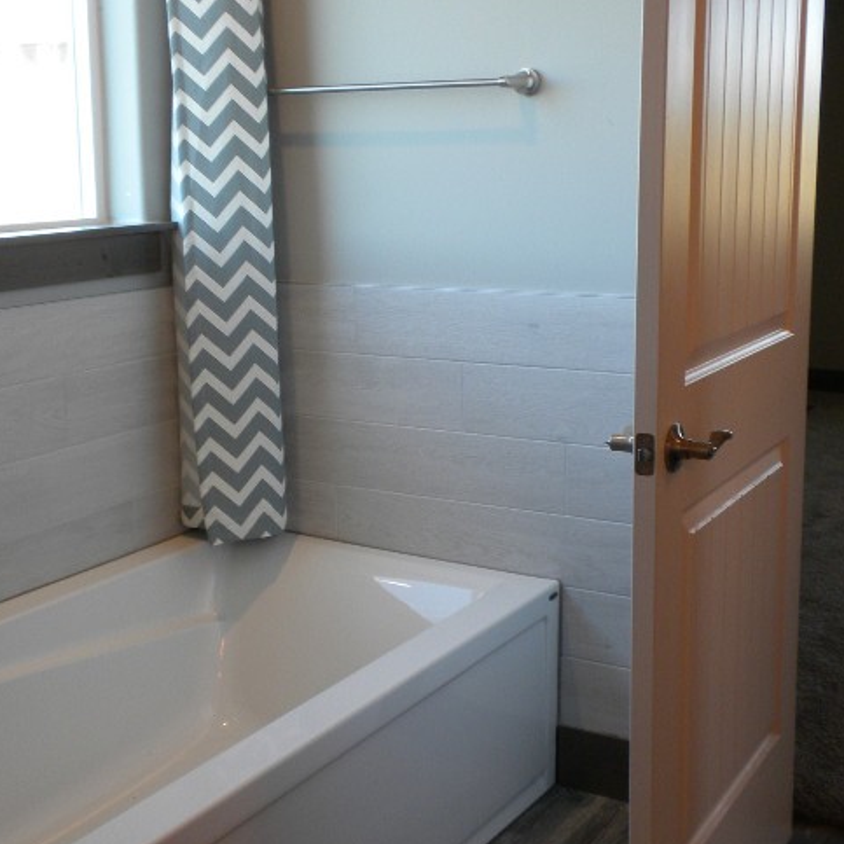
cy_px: 405
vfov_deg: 32.8
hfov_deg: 32.8
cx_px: 379
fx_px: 1434
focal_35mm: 52
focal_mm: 6.6
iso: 135
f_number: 3.5
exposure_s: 1/46
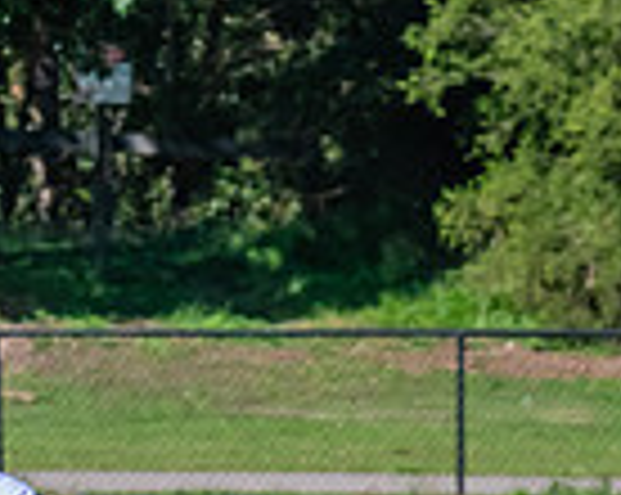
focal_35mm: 997
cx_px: -582
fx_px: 18298
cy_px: 570
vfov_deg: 1.5
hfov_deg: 1.9
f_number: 16
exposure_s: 1/1250
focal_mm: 240
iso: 1600
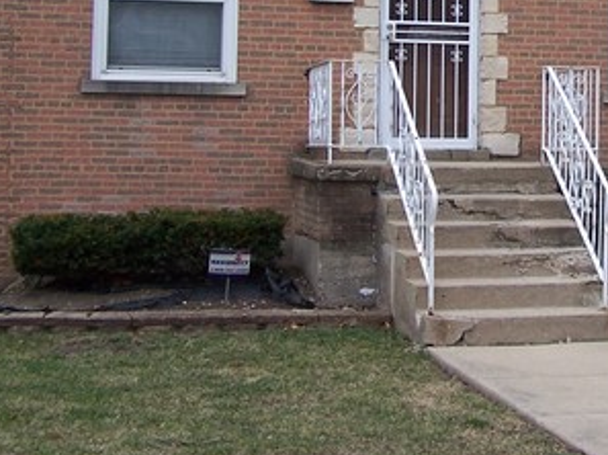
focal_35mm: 82
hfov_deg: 23.2
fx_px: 1439
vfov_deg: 17.5
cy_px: -6
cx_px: 565
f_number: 2.8
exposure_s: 1/180
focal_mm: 6.3
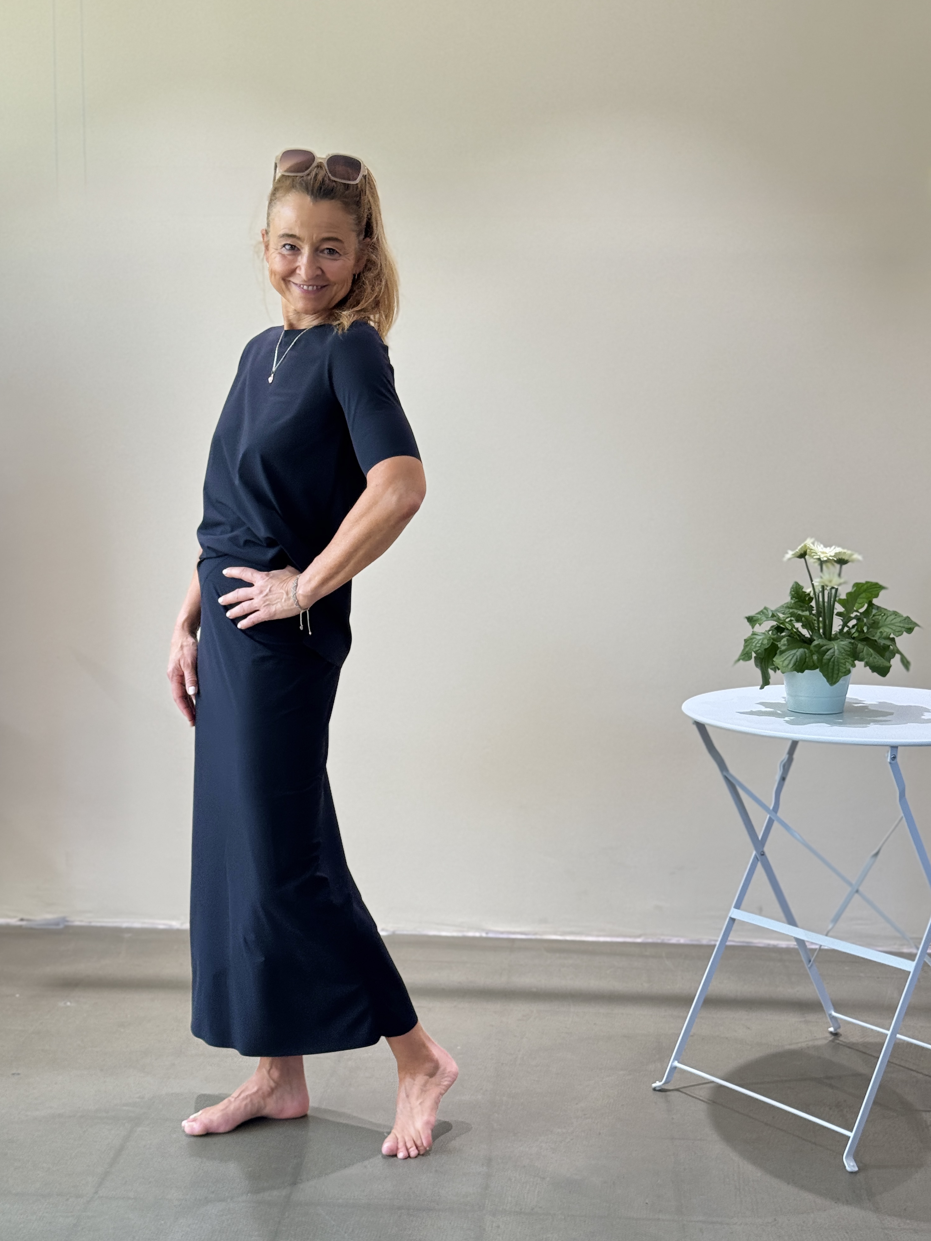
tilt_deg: -7.5
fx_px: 1757
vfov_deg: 38.9
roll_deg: -0.2
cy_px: 630
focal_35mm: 49
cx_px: 458
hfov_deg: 29.7
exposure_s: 1/135
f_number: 1.78
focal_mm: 6.76
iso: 50
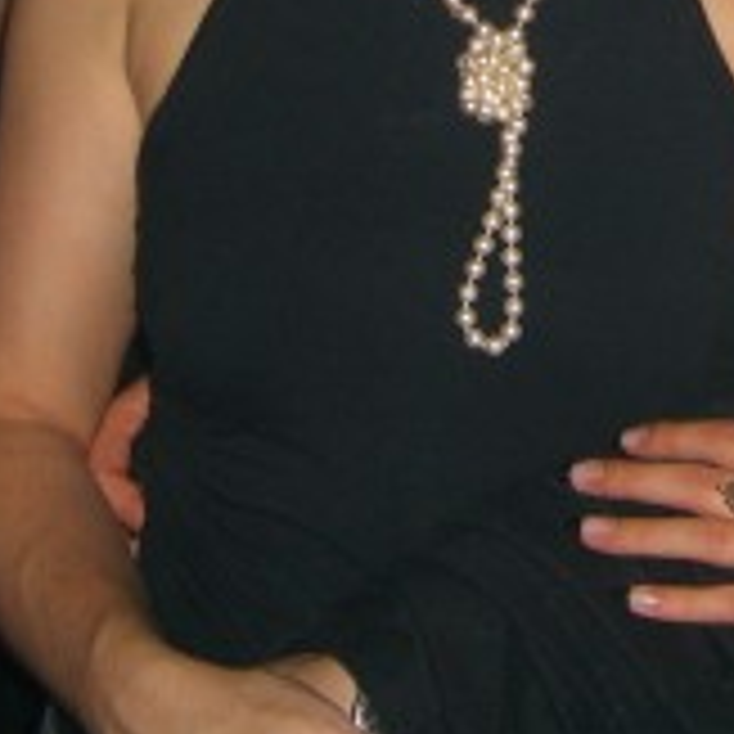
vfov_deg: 13.6
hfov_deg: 14.0
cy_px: -189
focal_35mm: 124
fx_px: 2975
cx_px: 608
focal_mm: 7.9
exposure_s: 1/60
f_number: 2.8
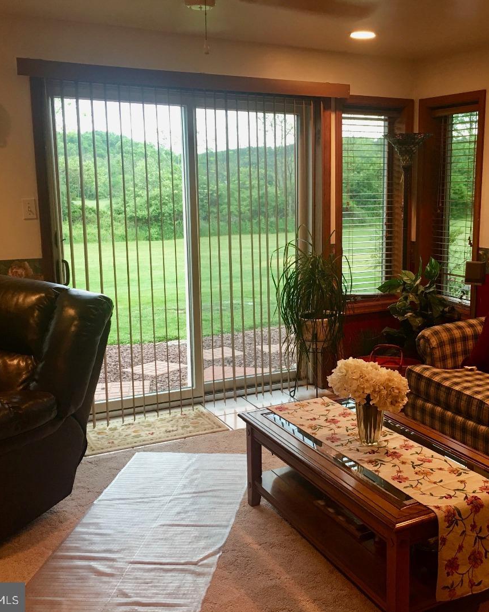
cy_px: 307
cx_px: 336
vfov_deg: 47.9
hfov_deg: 38.6
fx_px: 688
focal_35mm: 38
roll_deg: -0.6
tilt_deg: -9.6
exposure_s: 1/15
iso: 32
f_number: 2.2
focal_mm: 4.15
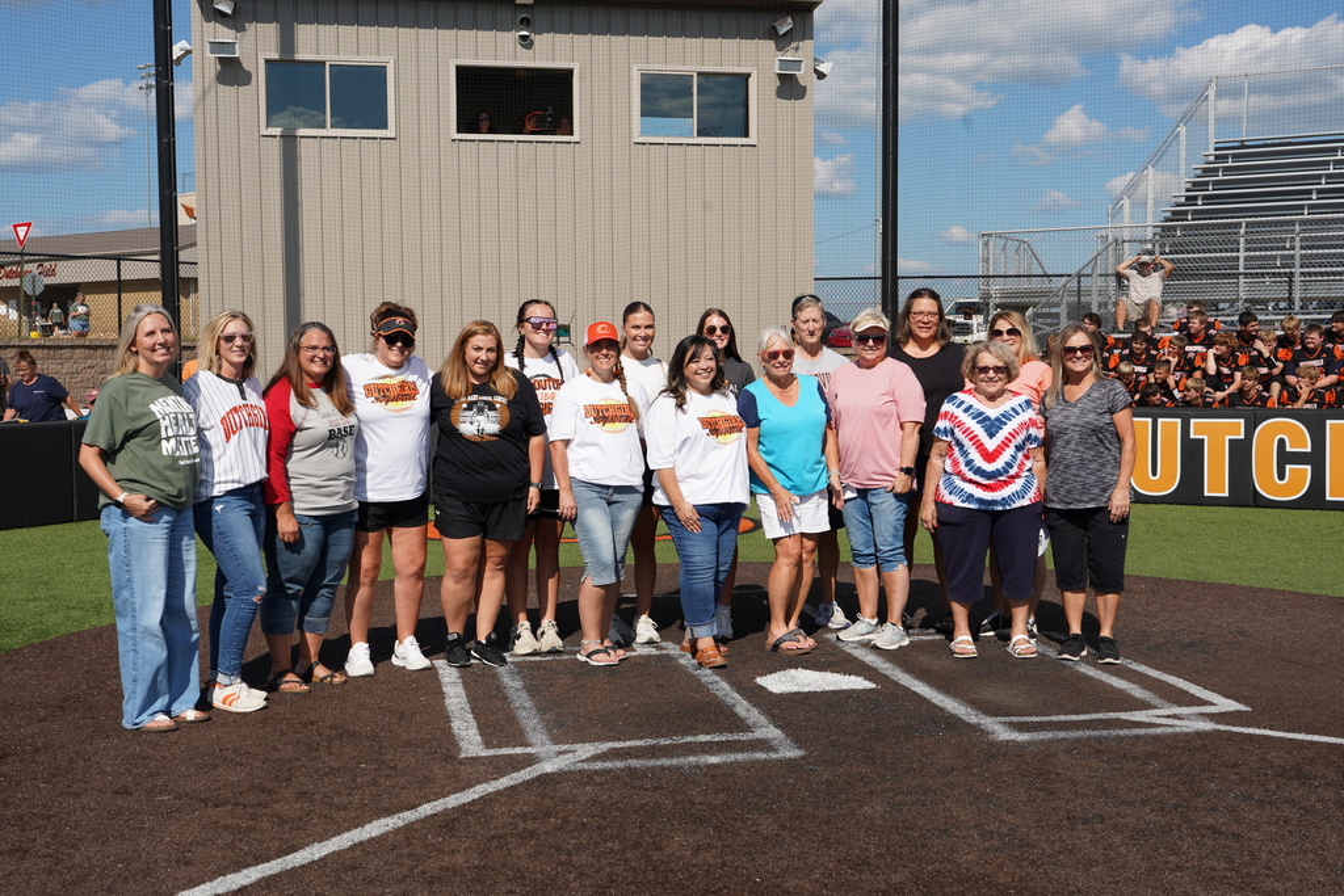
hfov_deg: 48.5
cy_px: 448
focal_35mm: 40
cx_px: 672
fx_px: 1493
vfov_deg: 33.4
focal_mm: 40
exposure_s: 1/250
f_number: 10
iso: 100
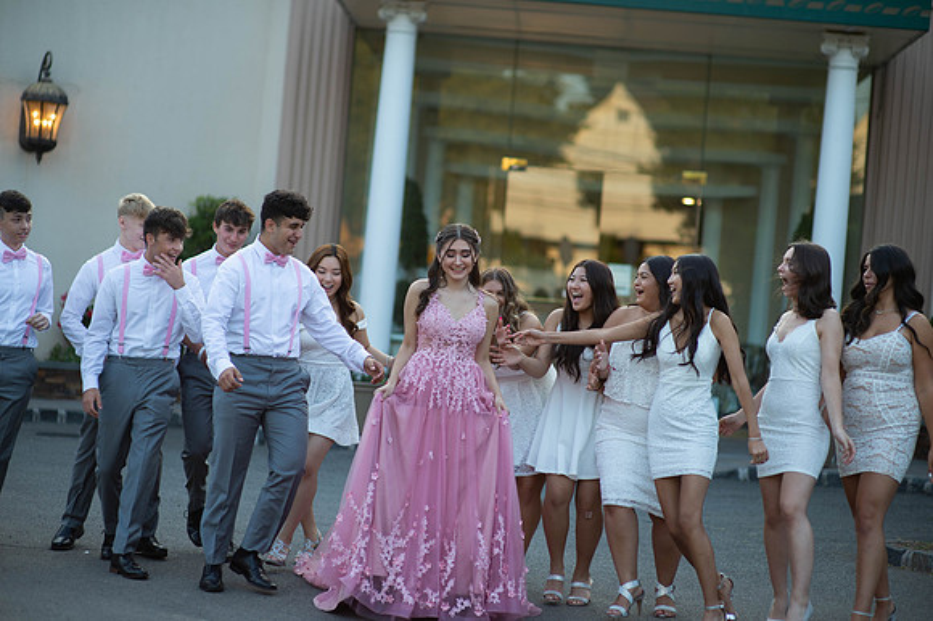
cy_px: 310
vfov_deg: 16.1
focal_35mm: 85
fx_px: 2202
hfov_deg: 23.9
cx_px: 466
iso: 250
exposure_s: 1/1000
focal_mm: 85
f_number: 2
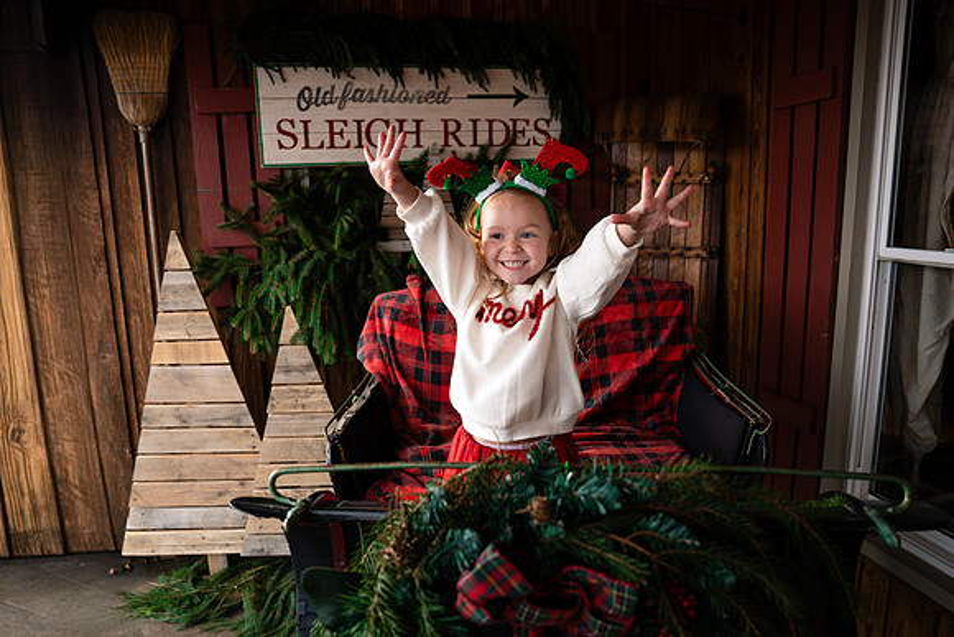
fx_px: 636
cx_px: 477
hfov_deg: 73.7
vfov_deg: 53.2
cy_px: 318
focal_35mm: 24
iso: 400
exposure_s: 1/250
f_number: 3.2
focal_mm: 24
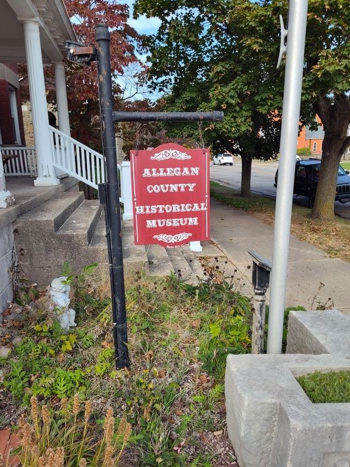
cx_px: 175
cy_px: 233
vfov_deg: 71.6
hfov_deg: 56.8
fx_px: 324
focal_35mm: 24
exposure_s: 1/860
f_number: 1.8
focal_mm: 5.56
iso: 100
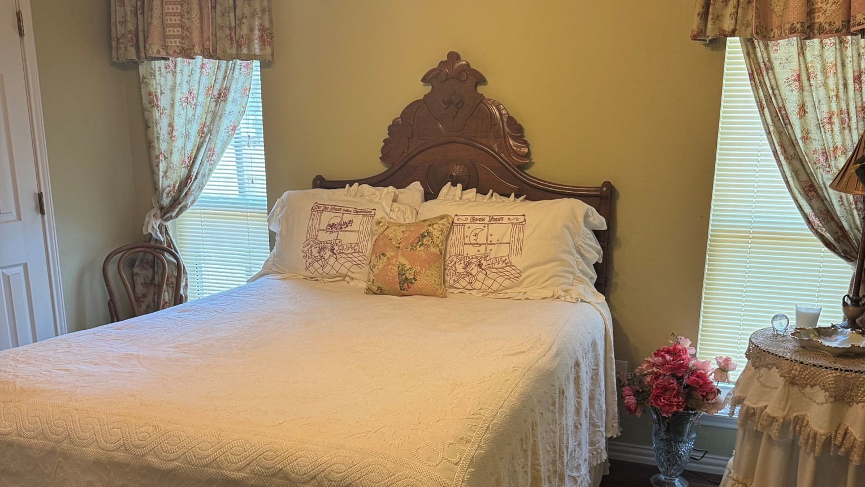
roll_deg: +0.3
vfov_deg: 33.3
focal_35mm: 35
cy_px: 345
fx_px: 803
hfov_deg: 56.6
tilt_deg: -14.0
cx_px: 432
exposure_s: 1/60
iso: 250
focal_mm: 6.76
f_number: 1.78
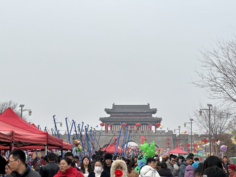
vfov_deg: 19.1
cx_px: 118
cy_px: 88
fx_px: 525
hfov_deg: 25.3
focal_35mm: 77
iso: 32
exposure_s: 1/334
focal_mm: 9
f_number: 2.8
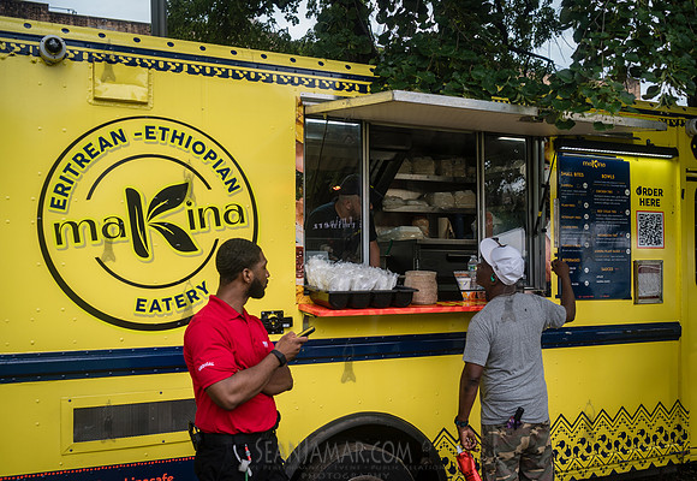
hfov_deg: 49.1
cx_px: 391
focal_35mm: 39
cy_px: 261
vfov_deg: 35.0
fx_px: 762
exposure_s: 1/640
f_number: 3.5
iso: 500
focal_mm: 35
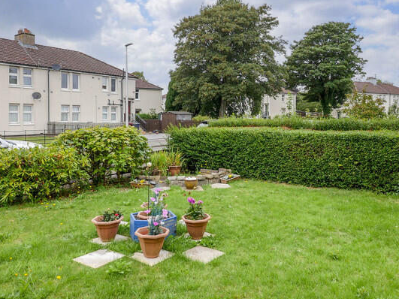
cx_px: 213
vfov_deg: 51.1
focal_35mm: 27
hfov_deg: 65.3
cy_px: 124
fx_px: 311
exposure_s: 1/200
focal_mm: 7
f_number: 5.6
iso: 200
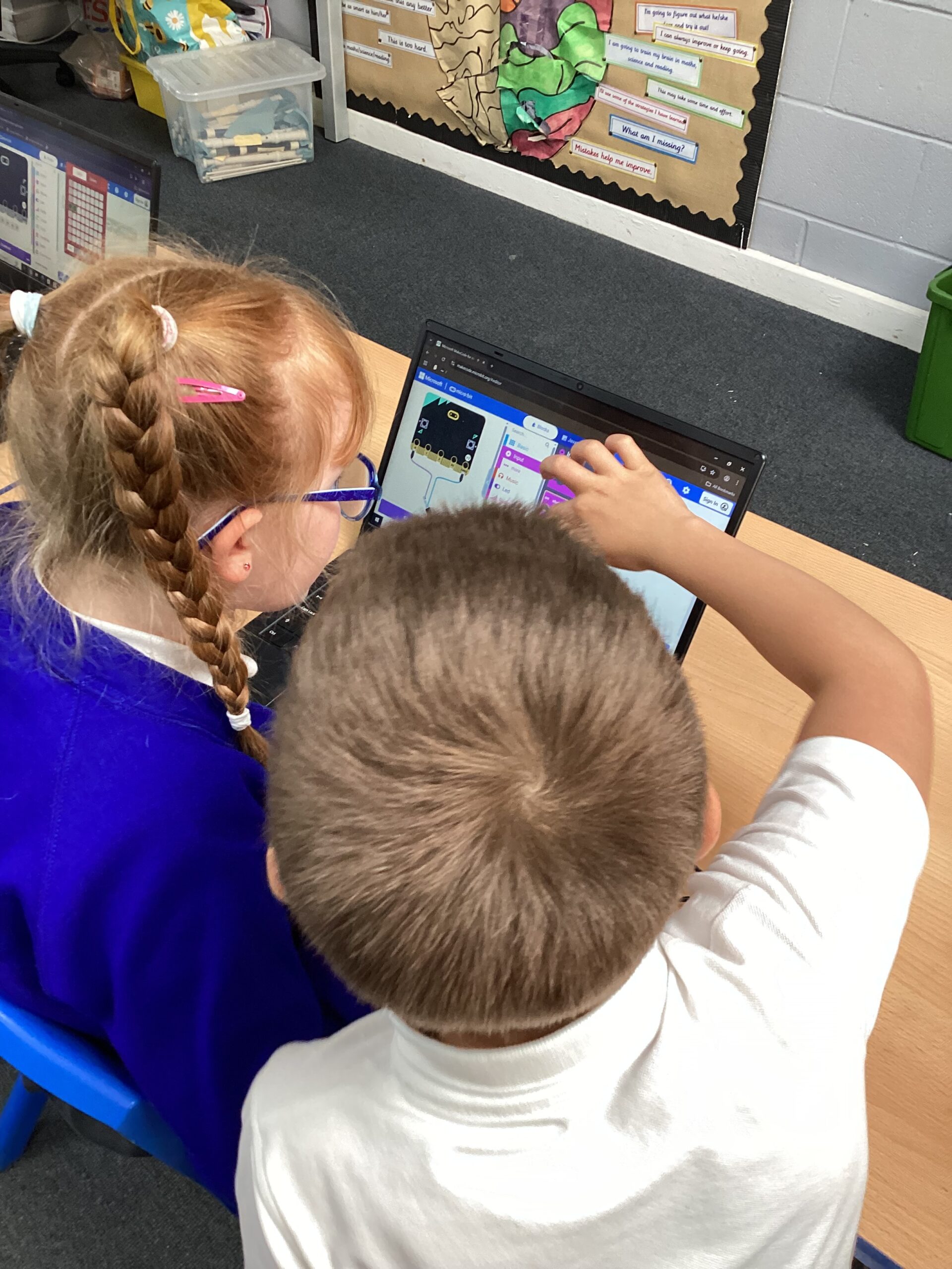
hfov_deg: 45.4
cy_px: 634
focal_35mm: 31
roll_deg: -0.1
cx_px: 476
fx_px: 1137
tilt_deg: -44.9
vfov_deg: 58.4
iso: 100
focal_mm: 3.3
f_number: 2.4
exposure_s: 1/50
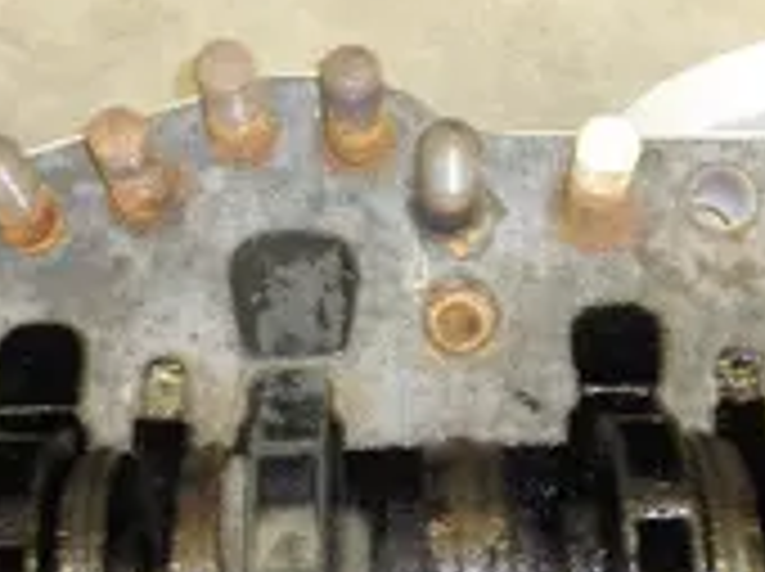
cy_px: 631
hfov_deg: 29.4
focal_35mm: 66
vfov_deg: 21.1
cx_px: 396
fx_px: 1457
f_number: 3
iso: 200
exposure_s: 1/30
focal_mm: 5
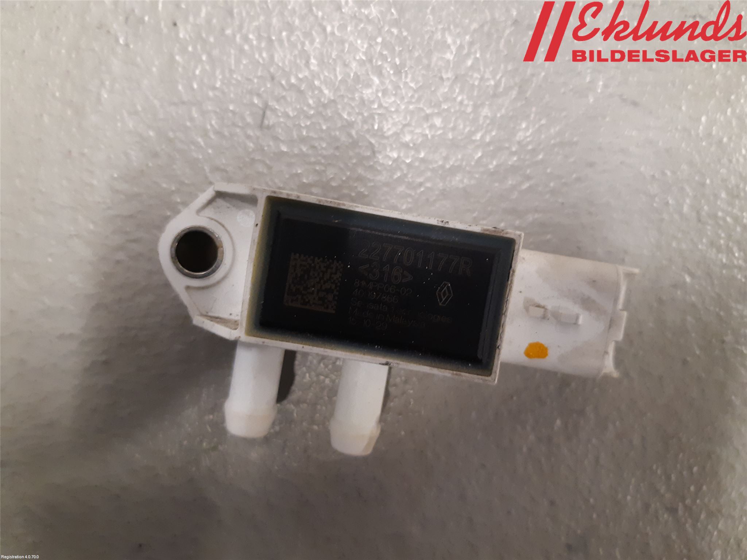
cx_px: 374
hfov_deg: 67.3
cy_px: 280
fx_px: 561
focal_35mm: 26
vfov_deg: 53.1
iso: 250
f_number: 1.7
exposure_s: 1/25
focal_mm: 3.93
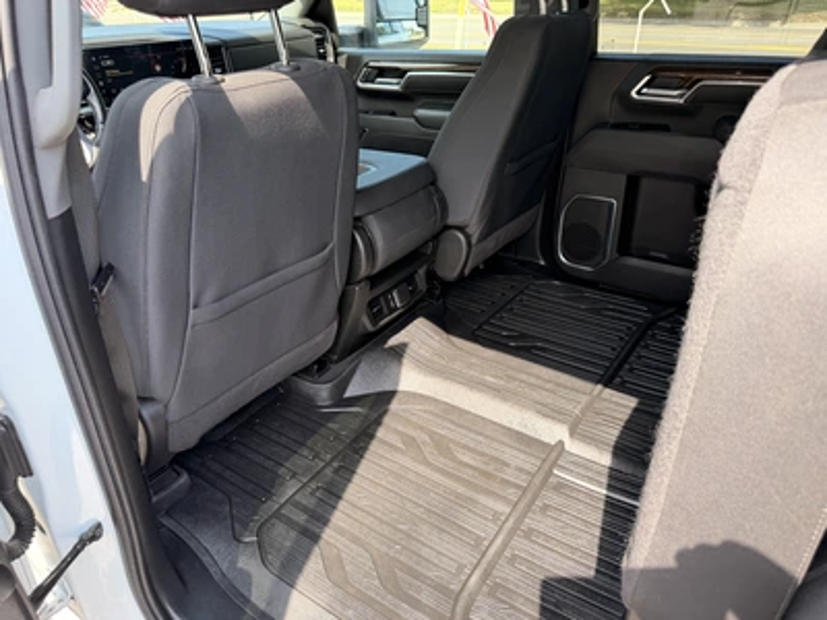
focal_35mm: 24
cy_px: 310
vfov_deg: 56.8
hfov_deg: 71.6
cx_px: 414
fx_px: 573
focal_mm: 6.76
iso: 100
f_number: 1.78
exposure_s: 1/433
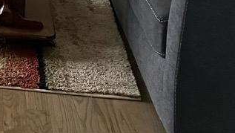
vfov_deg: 8.9
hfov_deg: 15.9
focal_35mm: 123
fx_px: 767
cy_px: -192
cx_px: -127
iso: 80
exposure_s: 1/78
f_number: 1.8
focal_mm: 3.99
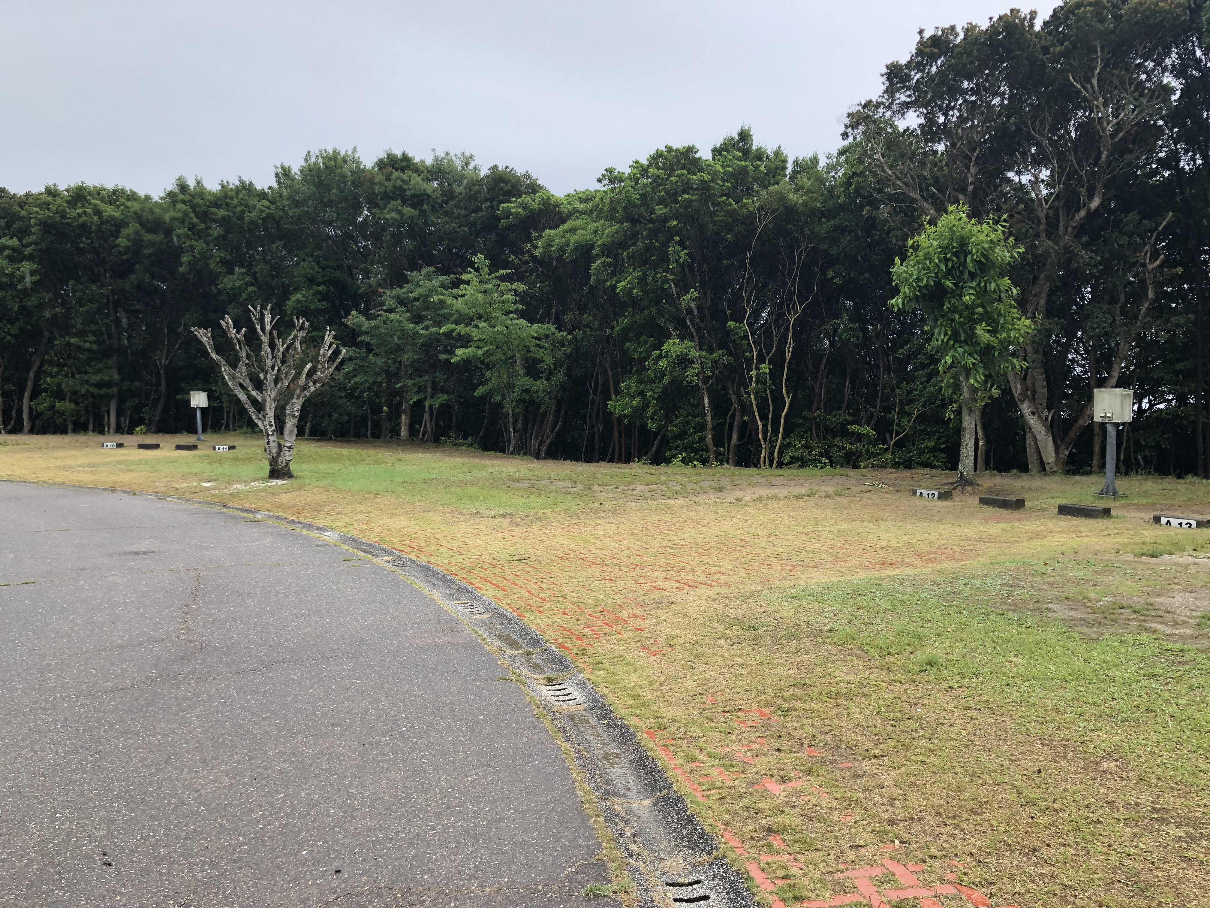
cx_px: 605
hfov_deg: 63.4
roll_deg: -0.1
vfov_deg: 49.7
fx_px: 979
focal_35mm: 28
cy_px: 454
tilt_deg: -2.2
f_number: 1.8
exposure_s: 1/607
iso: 20
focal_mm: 4
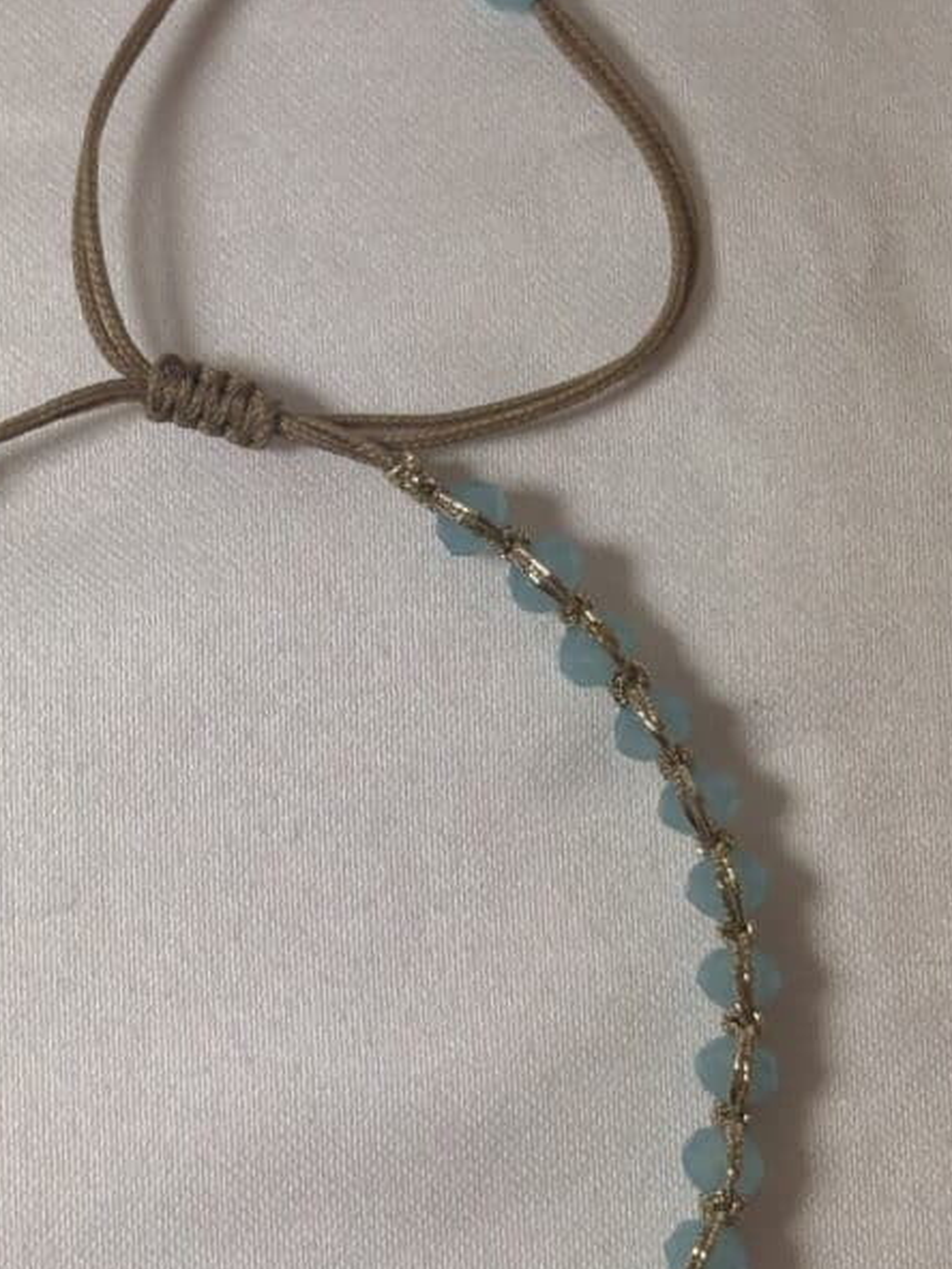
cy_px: 645
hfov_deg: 16.3
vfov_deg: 21.8
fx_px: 3300
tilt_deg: -80.7
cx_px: 247
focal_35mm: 90
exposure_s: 1/303
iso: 32
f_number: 1.6
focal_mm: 5.96
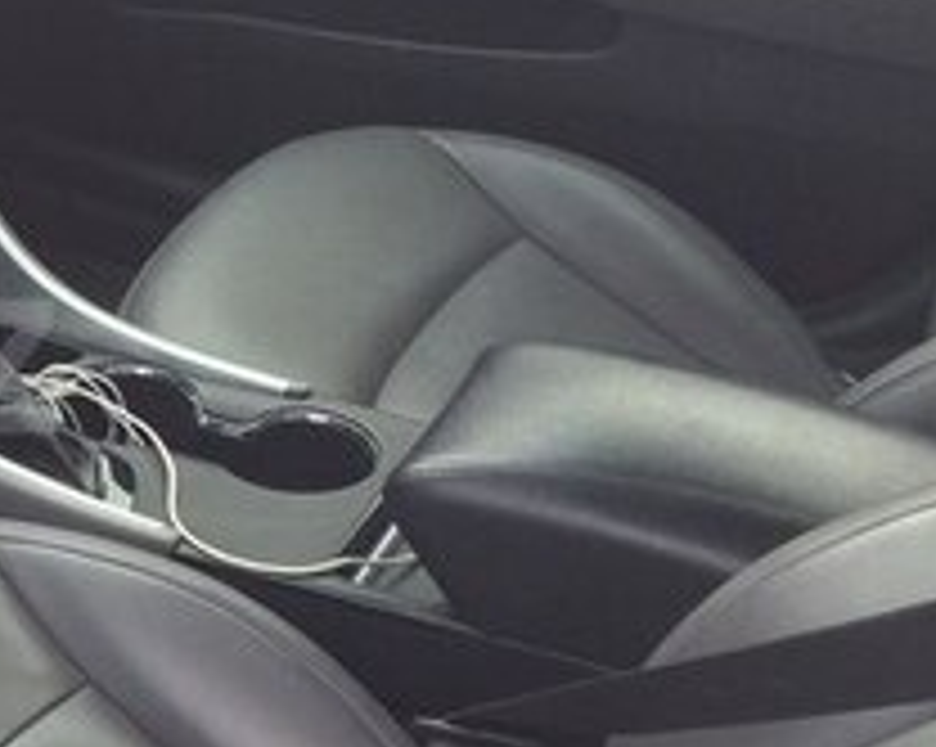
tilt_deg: -33.3
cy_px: 367
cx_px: -405
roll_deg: -1.5
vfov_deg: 17.1
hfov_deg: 19.1
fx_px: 2491
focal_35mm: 90
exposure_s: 1/100
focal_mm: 4.15
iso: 40
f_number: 2.2
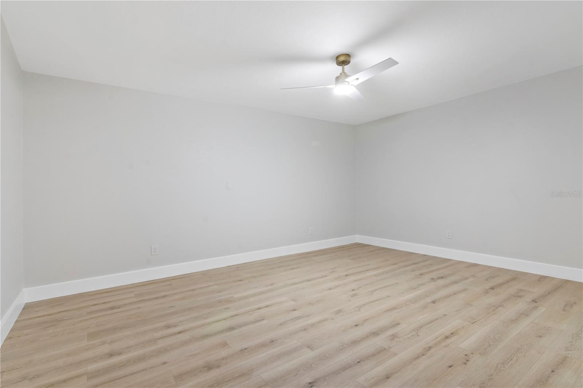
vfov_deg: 72.0
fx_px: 267
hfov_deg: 95.0
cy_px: 194
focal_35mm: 16
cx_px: 292
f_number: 9
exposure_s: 1/1.25
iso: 200
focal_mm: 11
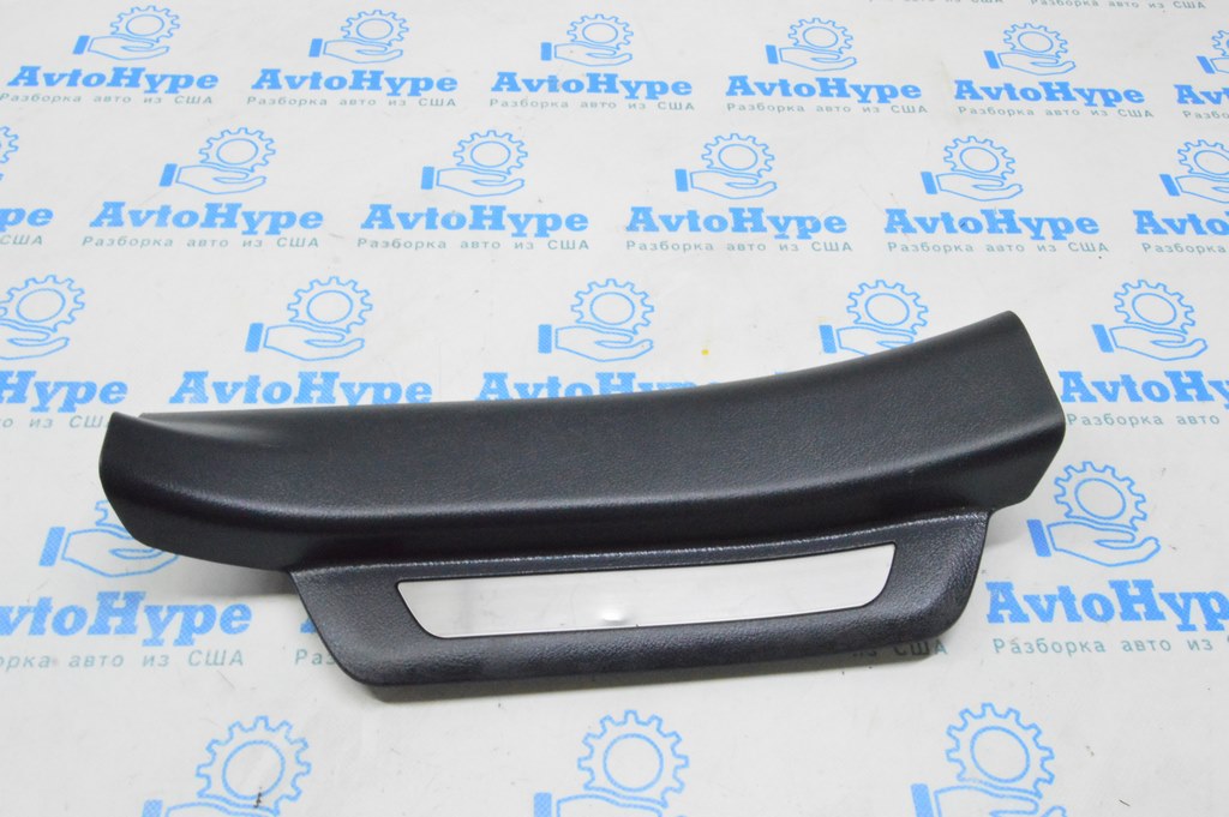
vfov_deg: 39.9
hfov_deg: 57.3
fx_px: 1126
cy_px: 408
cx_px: 614
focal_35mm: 33
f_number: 20
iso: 6400
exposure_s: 1/15
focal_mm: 22
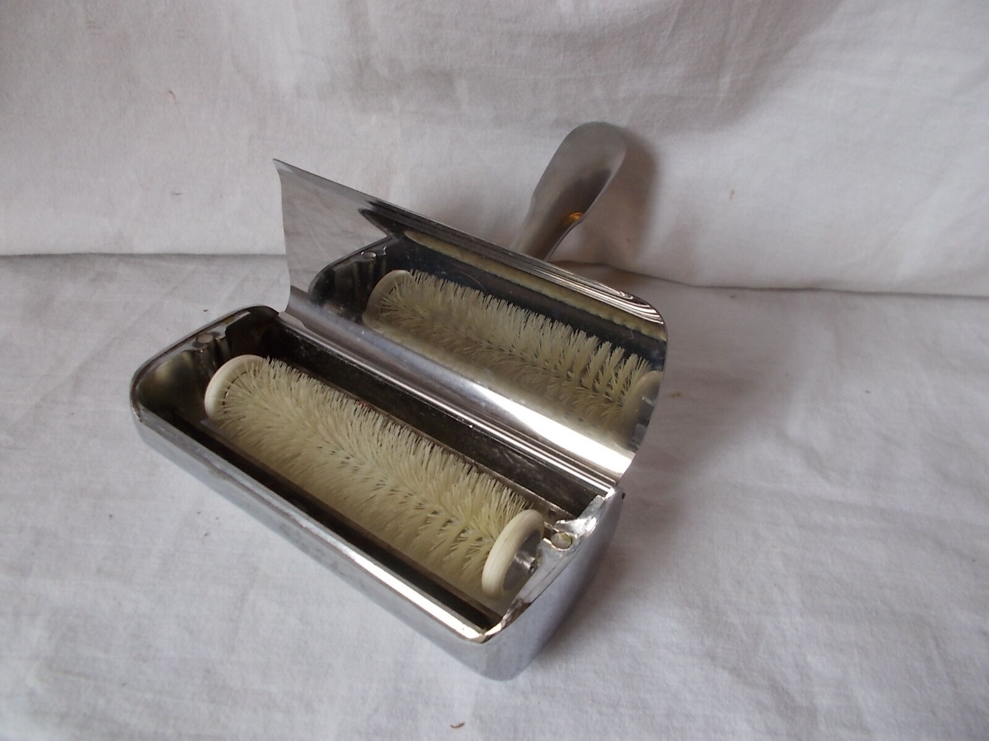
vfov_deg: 53.1
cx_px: 494
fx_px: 743
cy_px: 370
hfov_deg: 67.3
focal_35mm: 26
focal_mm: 4.6
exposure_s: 1/25
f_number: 3.2
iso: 140
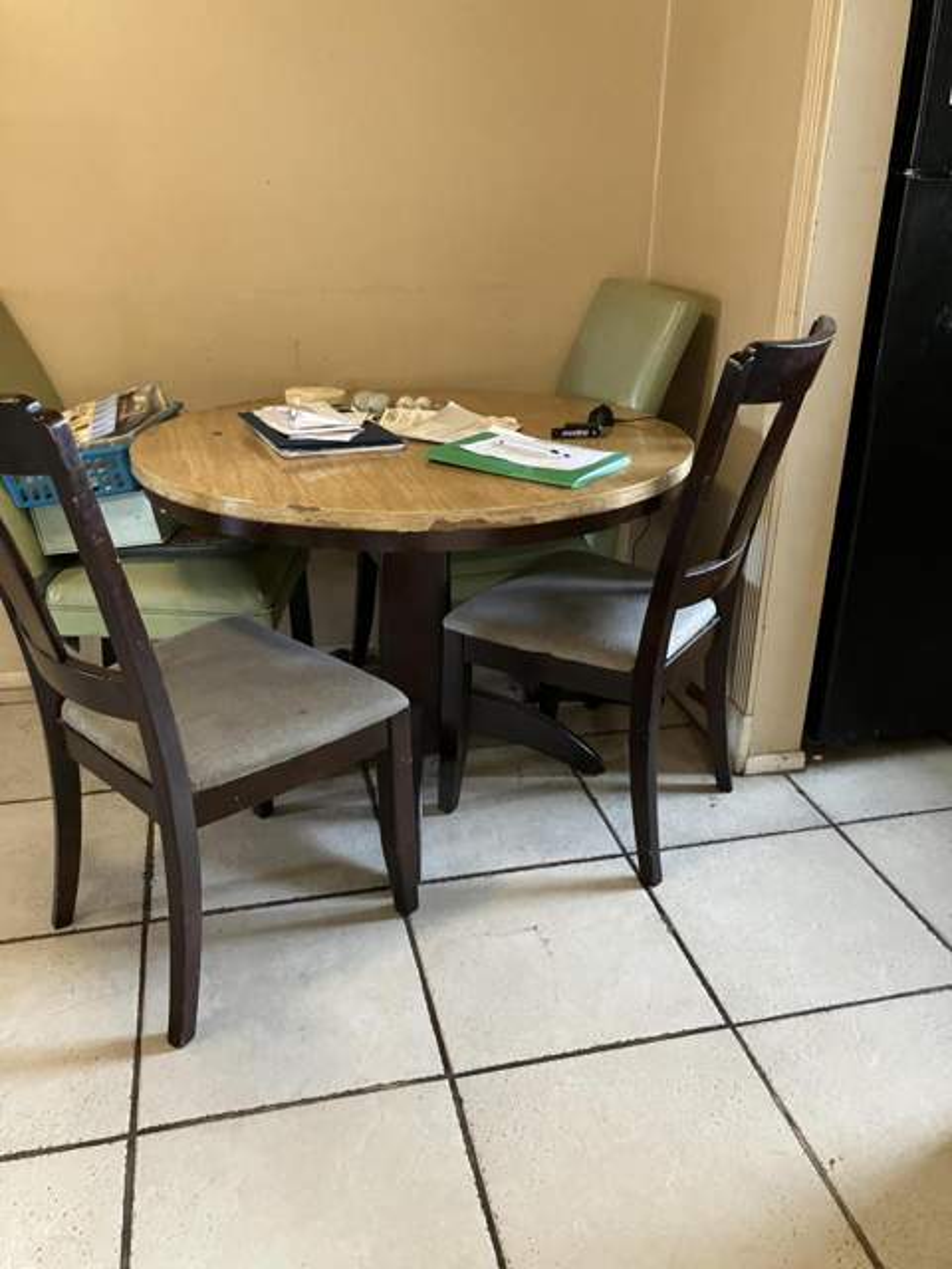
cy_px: 634
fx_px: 1027
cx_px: 476
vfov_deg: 63.4
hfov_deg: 49.7
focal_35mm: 28
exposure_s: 1/40
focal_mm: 3.99
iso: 400
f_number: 1.8
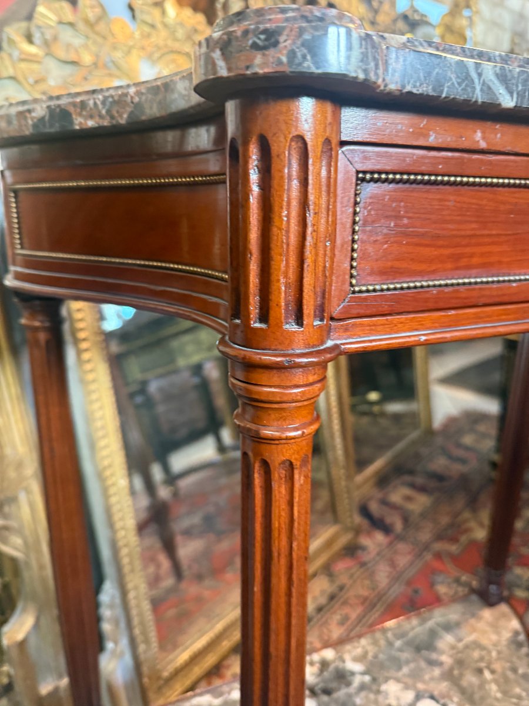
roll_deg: -0.9
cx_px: 264
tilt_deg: -16.4
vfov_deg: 71.6
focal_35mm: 24
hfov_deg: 56.8
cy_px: 353
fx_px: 489
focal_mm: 6.76
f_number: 1.78
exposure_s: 1/50
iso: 400
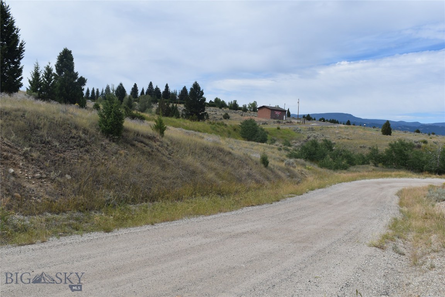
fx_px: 445
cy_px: 148
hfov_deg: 53.1
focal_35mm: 36
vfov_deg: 36.9
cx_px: 222
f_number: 9
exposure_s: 1/320
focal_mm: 24
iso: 100
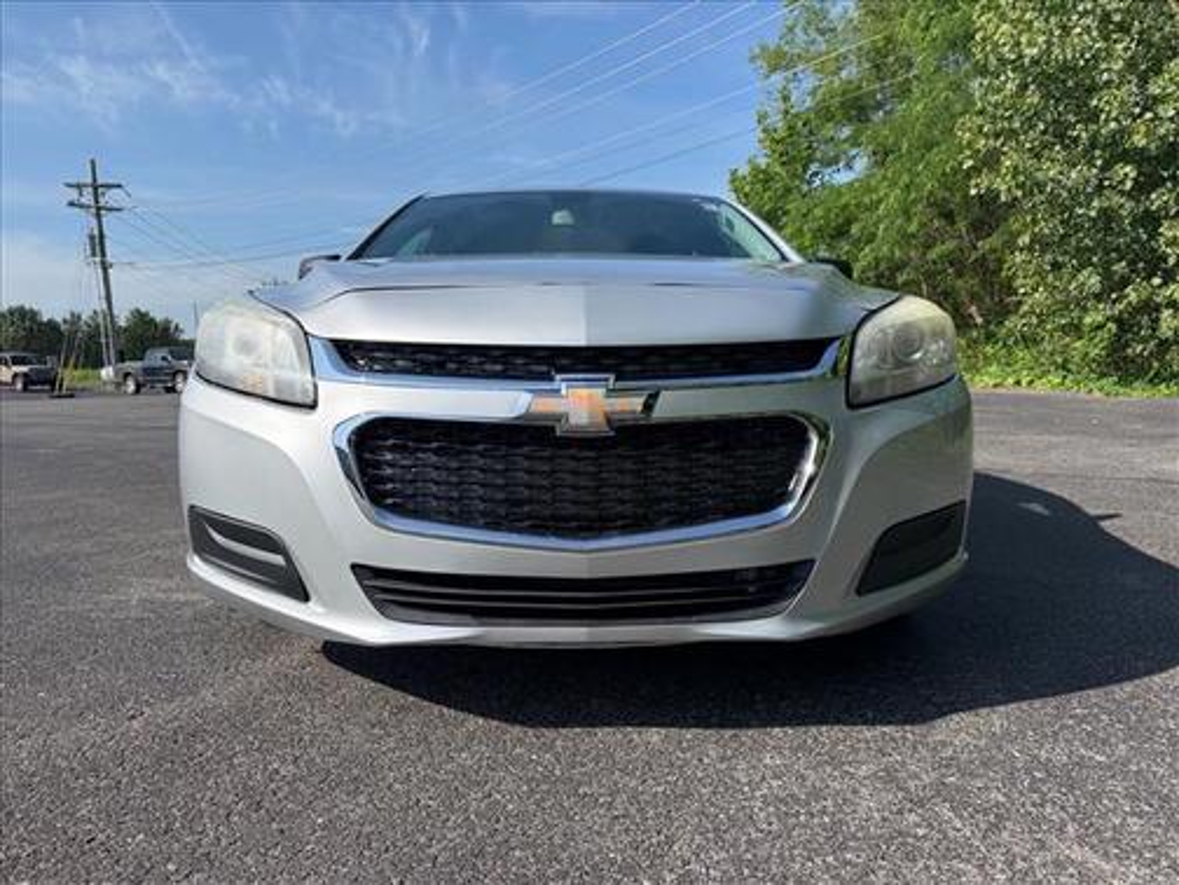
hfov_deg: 71.6
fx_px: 817
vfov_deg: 56.8
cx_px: 590
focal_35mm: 24
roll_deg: +3.1
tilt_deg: -7.6
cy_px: 442
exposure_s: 1/4975
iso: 100
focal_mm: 6.76
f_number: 1.78
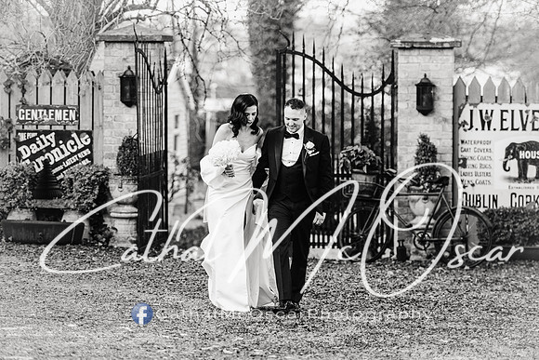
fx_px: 2097
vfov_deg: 9.8
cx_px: 270
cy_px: 180
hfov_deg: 14.7
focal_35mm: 140
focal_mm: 140
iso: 1000
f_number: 2.8
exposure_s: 1/250
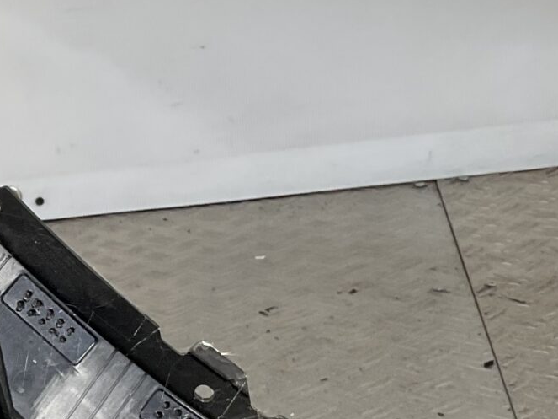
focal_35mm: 112
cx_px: -416
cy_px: 414
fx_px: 1805
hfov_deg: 15.4
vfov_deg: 13.1
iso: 16
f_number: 1.8
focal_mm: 3
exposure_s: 1/491
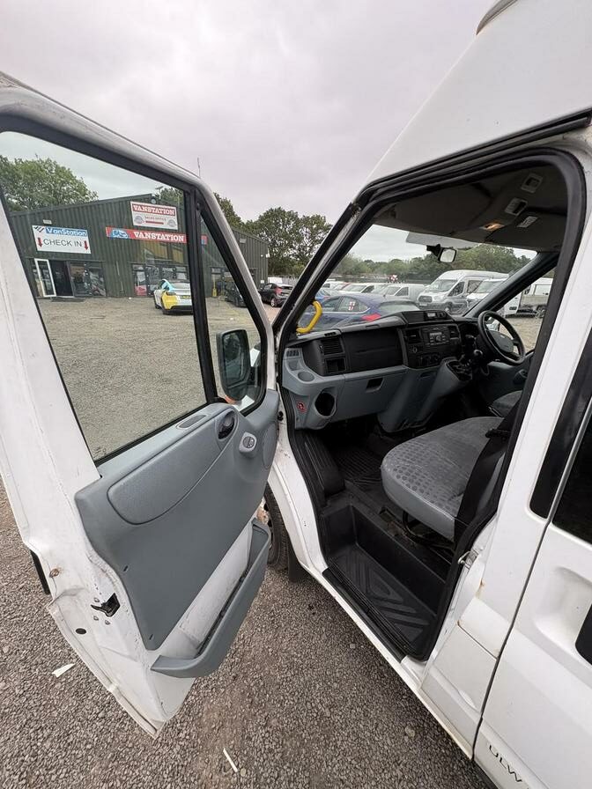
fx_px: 319
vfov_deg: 102.1
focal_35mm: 14
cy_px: 394
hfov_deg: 85.7
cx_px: 296
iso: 50
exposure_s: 1/182
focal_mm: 2.22
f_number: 2.2
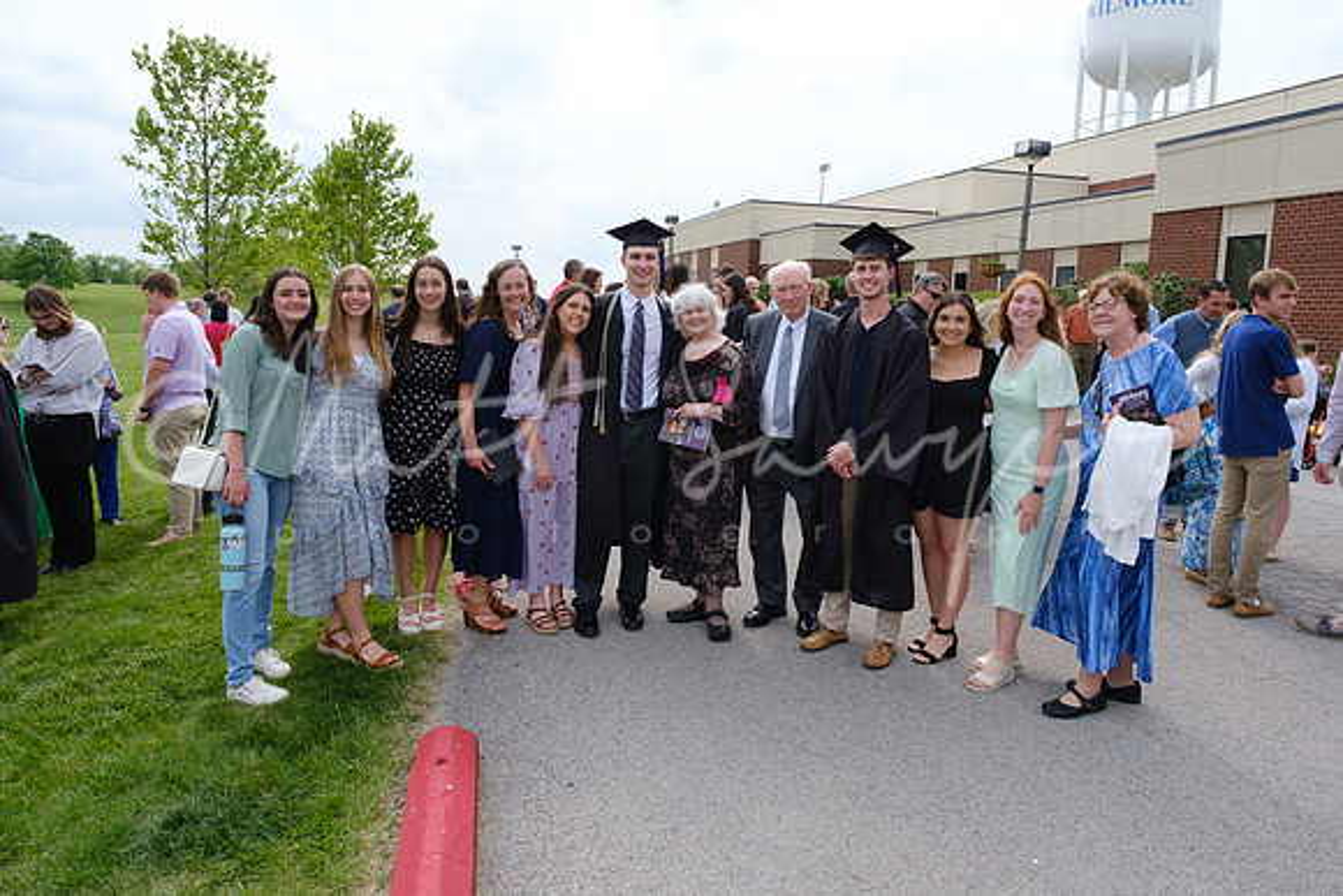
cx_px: 672
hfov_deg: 73.7
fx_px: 896
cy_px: 448
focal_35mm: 24
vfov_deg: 53.2
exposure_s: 1/250
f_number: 10
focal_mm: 16
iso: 400
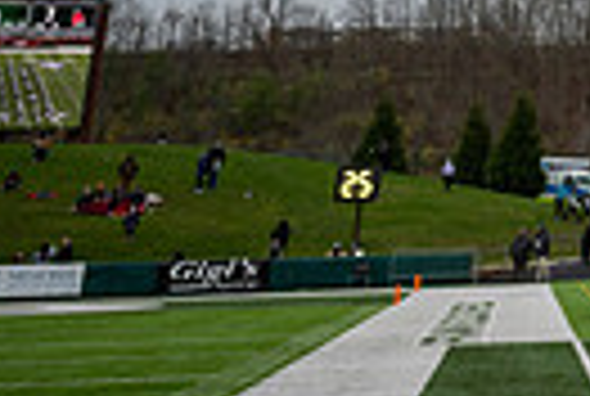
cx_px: 1162
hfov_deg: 15.5
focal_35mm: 106
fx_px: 1741
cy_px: -335
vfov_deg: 11.9
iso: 100
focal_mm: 24
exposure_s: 1/500
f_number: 2.8
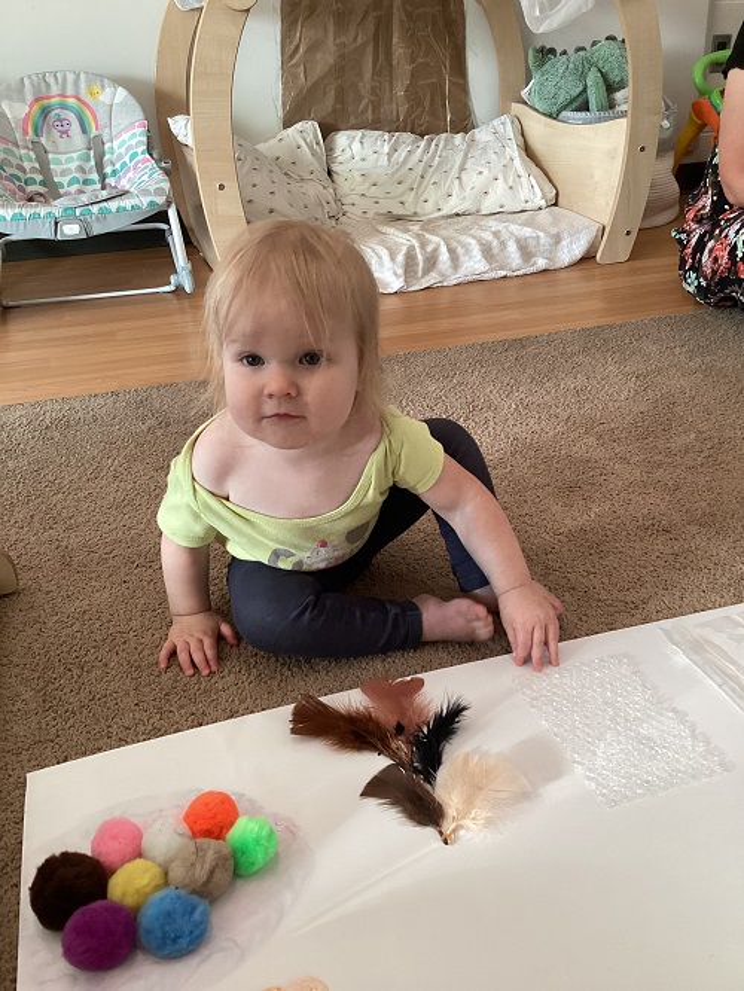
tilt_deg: -27.3
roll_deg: +3.5
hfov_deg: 45.5
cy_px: 496
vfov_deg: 58.3
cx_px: 372
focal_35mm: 31
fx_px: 888
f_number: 2.4
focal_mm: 3.3
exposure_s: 1/60
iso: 200
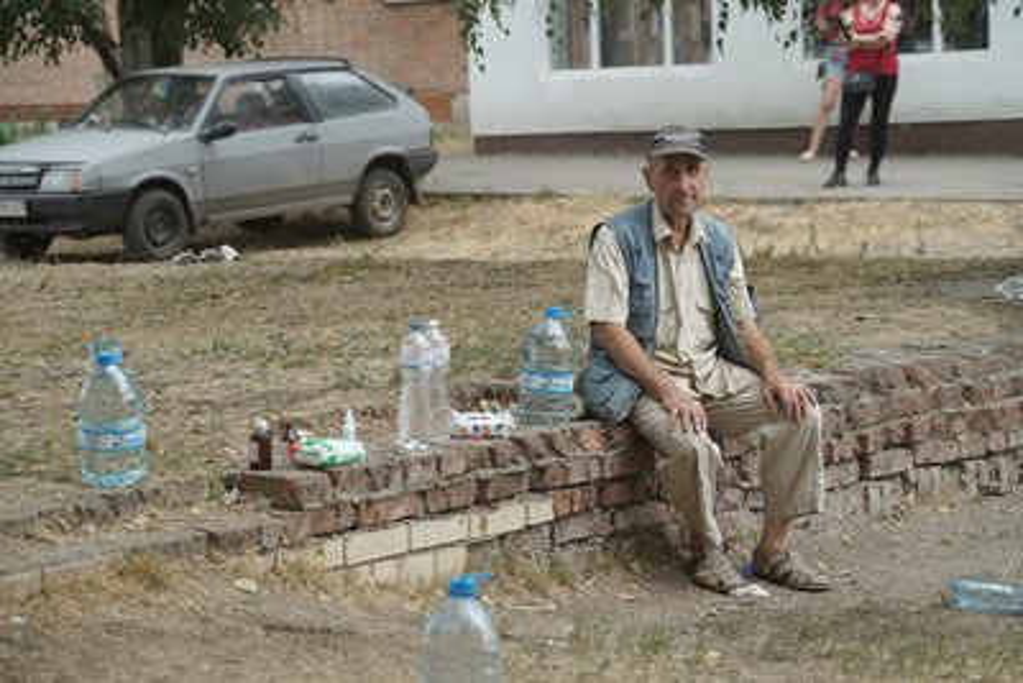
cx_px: 512
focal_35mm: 116
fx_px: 3297
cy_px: 342
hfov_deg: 17.6
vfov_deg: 11.8
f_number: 5.6
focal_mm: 116
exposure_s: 1/200
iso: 200
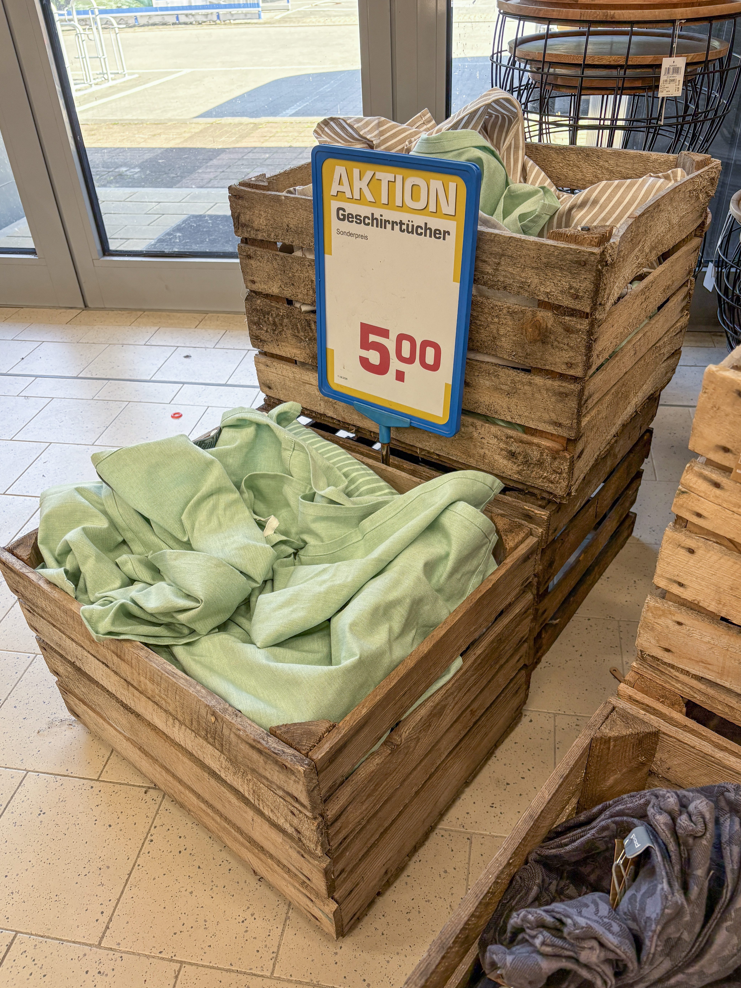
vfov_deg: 65.3
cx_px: 369
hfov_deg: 51.4
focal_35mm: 27
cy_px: 511
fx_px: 771
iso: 125
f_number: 1.6
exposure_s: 1/177
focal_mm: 5.96
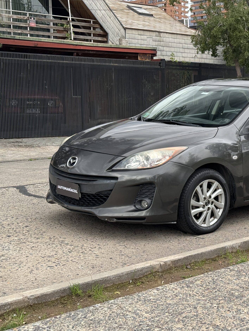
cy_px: 167
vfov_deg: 29.8
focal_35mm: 65
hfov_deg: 22.2
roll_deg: -0.2
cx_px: 208
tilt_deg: -5.4
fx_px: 623
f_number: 1.78
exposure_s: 1/457
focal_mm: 6.76
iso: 64
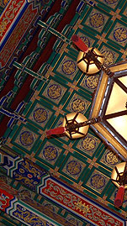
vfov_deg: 33.3
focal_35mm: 63
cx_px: 143
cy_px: 106
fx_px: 378
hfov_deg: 18.3
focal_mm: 24
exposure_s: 1/60
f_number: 4
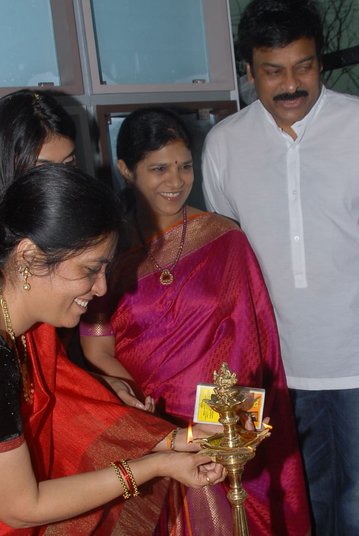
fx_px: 745
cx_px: 227
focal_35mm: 50
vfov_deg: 39.3
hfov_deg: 27.0
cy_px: 333
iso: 200
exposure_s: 1/125
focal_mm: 20
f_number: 7.1
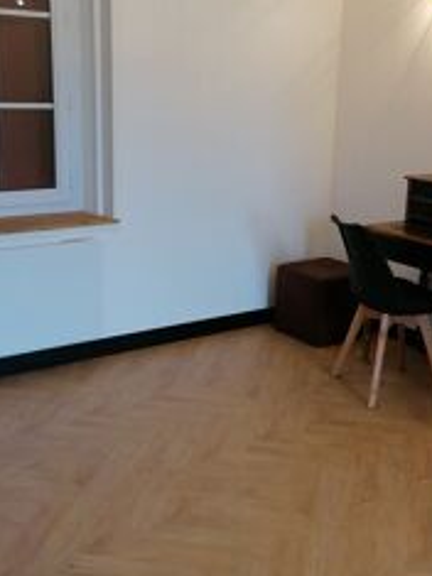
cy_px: 261
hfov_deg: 29.6
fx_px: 816
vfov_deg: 38.9
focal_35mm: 49
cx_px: 231
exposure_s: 1/100
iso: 160
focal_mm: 4.75
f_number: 1.8
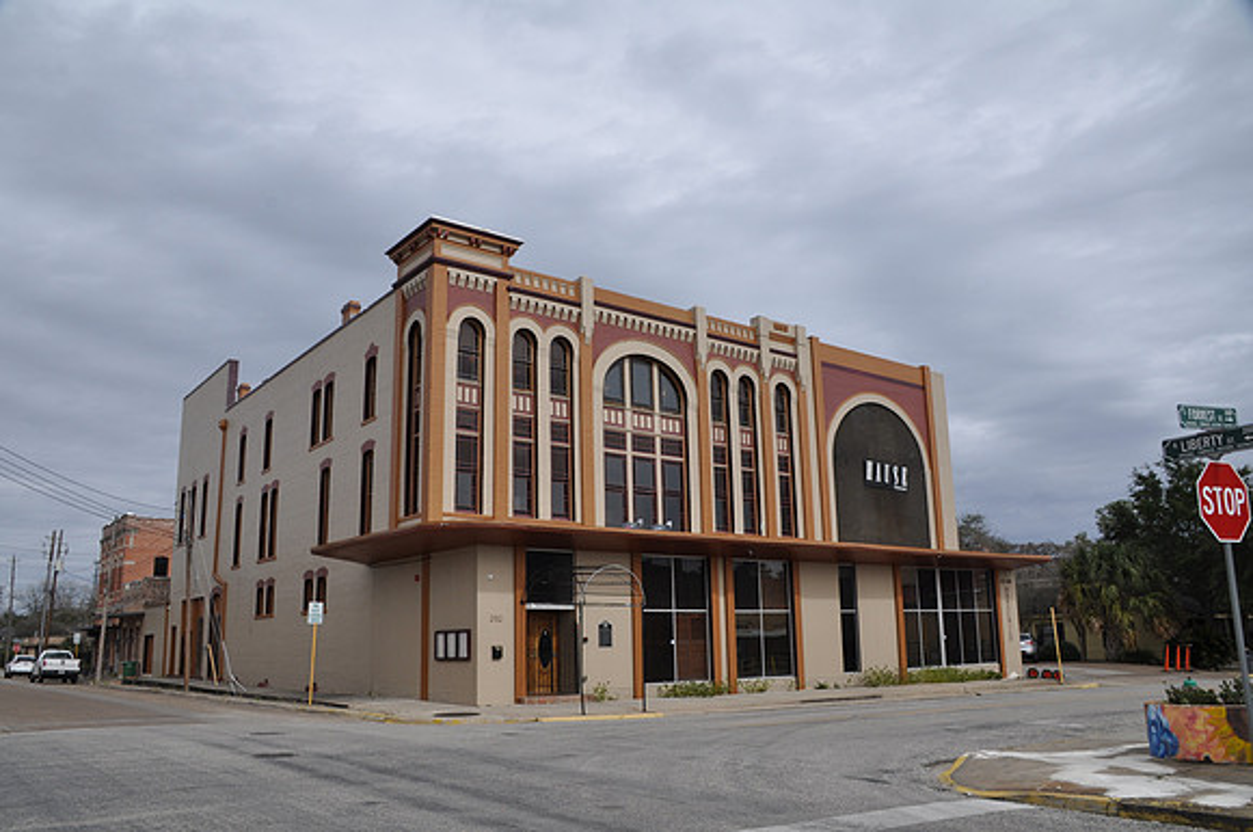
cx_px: 626
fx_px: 938
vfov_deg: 47.8
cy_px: 416
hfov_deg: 67.5
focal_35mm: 27
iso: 200
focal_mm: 18
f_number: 13
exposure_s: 1/160
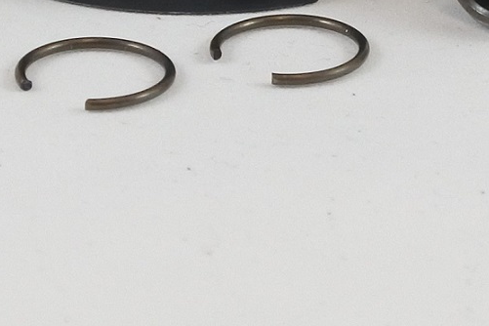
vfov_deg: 5.7
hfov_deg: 8.7
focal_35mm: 236
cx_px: 156
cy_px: -243
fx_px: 3205
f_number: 4.8
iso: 400
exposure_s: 1/125
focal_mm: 22.3
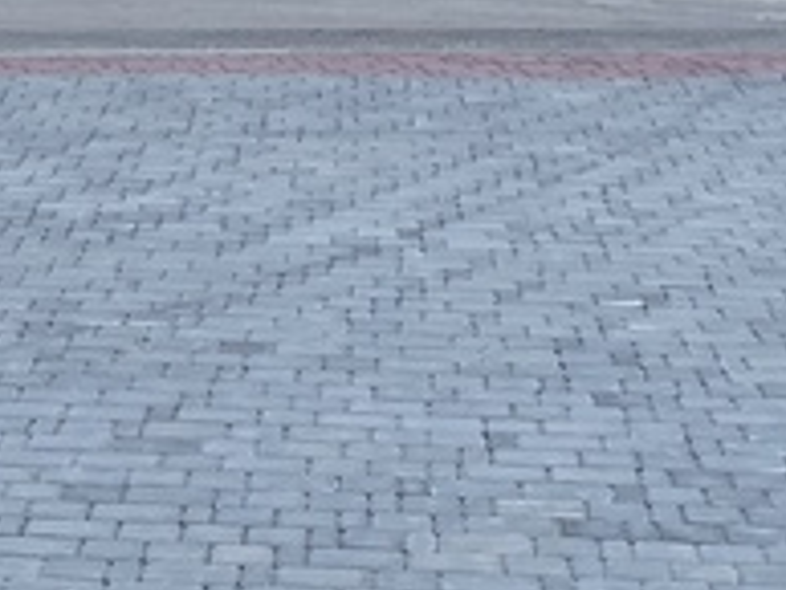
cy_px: -492
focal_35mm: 138
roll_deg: -0.4
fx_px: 3135
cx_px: -12
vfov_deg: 10.1
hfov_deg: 14.1
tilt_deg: +1.9
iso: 32
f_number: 1.8
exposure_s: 1/1412
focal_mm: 4.25
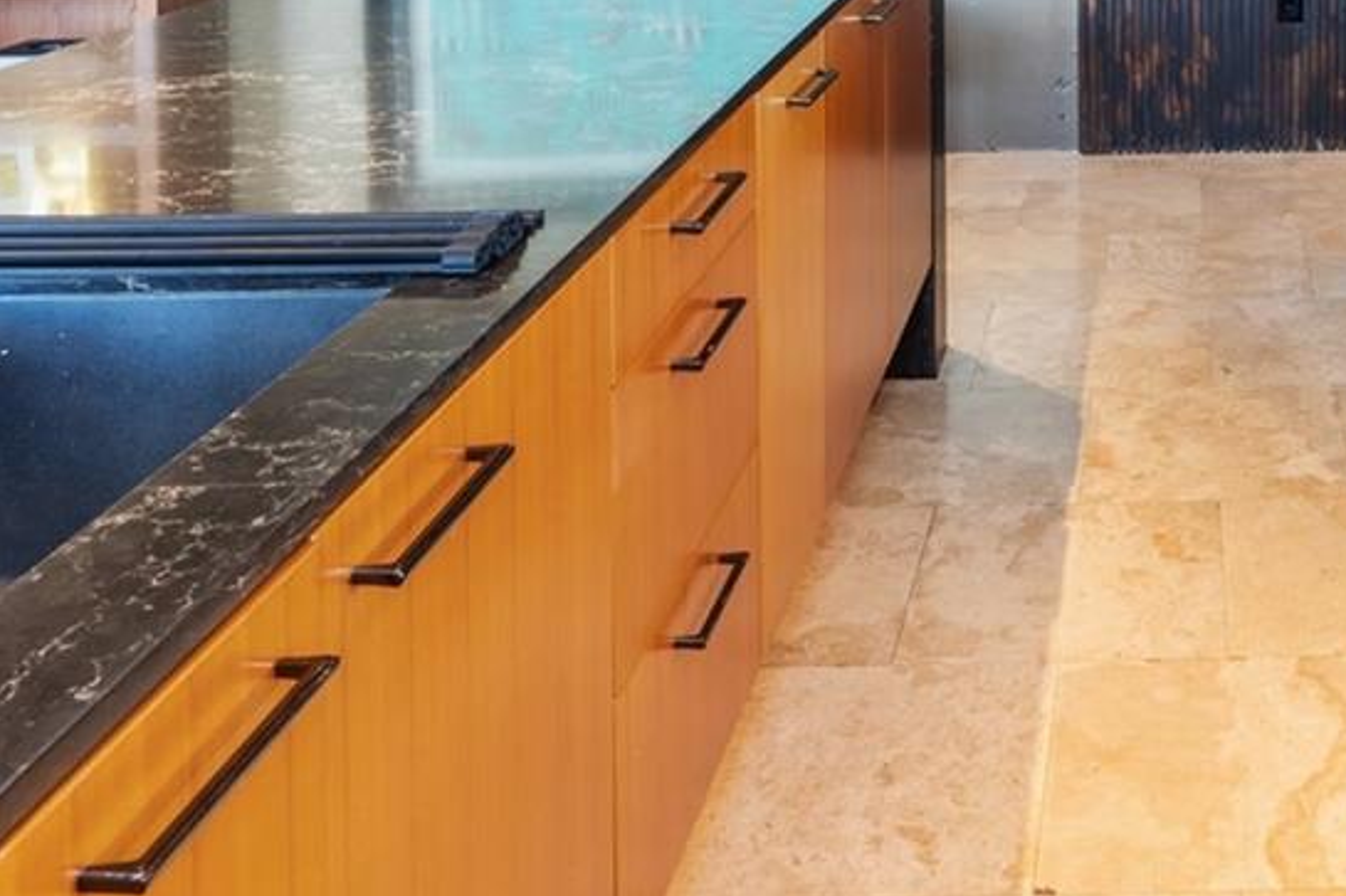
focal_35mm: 47
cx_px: 1220
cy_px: -311
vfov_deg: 24.5
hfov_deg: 38.9
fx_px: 1757
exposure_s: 1.6
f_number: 13
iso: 250
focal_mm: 16
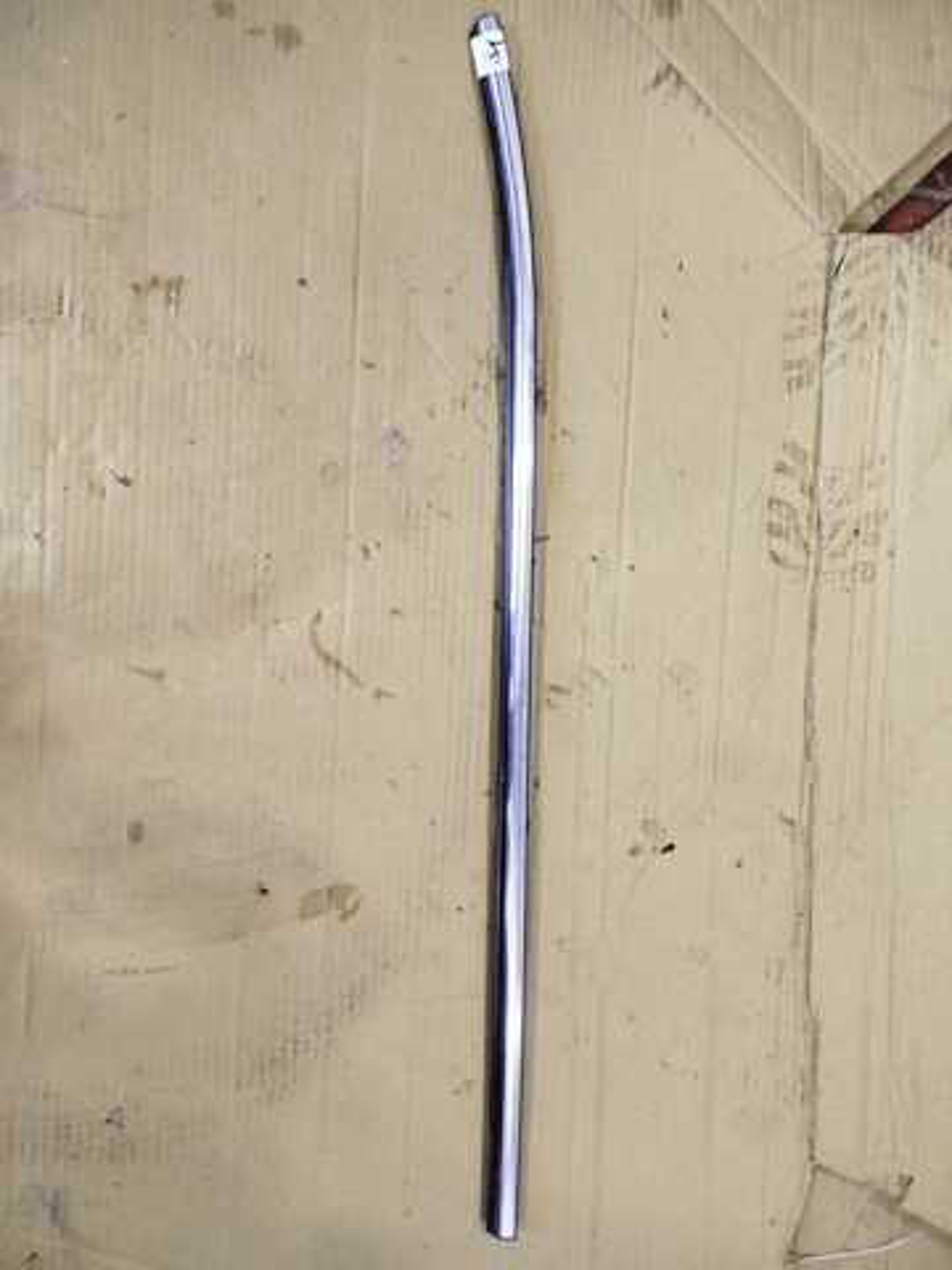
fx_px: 880
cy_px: 635
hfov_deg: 56.8
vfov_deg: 71.6
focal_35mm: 24
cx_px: 476
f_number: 1.7
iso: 800
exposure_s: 1/33
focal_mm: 5.31
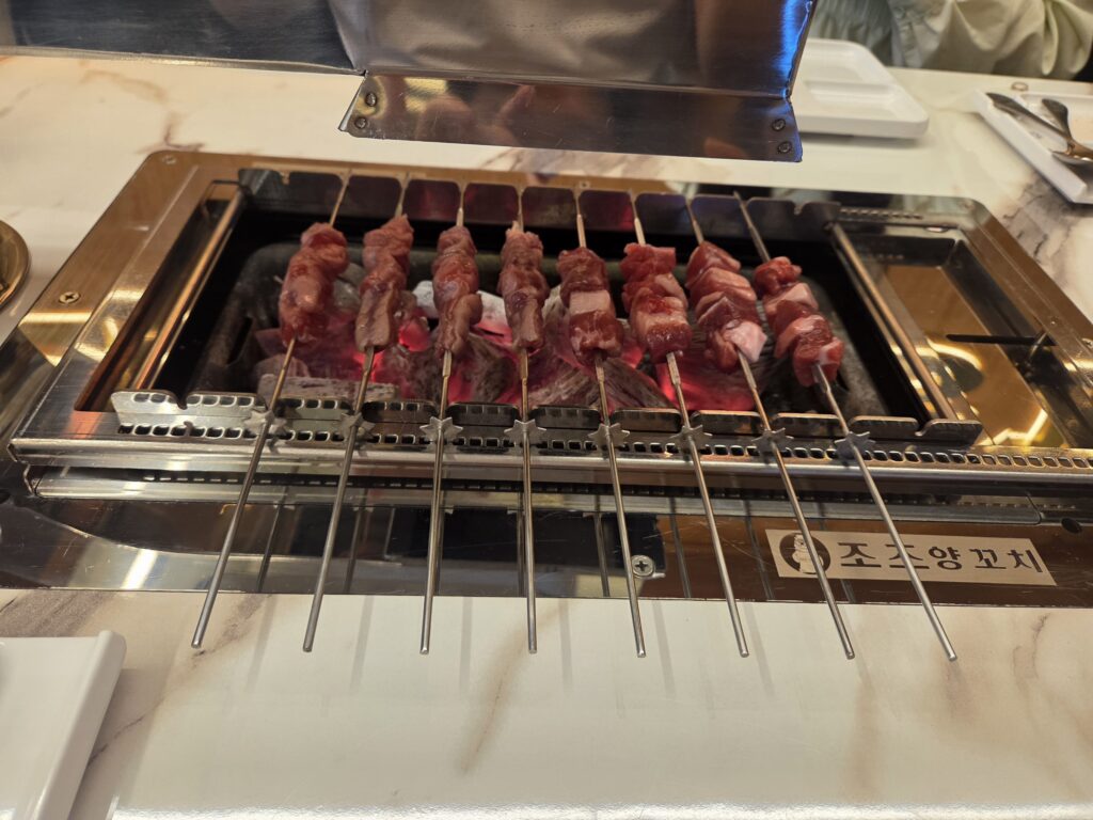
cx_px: 546
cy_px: 410
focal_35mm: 23
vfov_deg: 58.9
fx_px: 726
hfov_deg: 73.9
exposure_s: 1/120
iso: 200
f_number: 1.8
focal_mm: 5.4
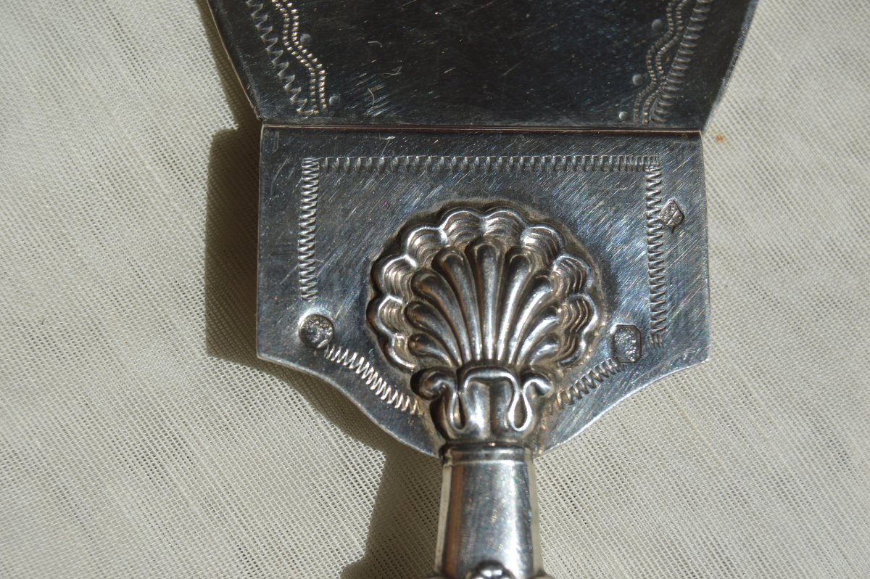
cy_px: 290
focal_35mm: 75
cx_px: 435
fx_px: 1811
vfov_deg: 18.2
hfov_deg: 27.0
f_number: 8
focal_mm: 50
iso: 100
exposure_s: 1/800
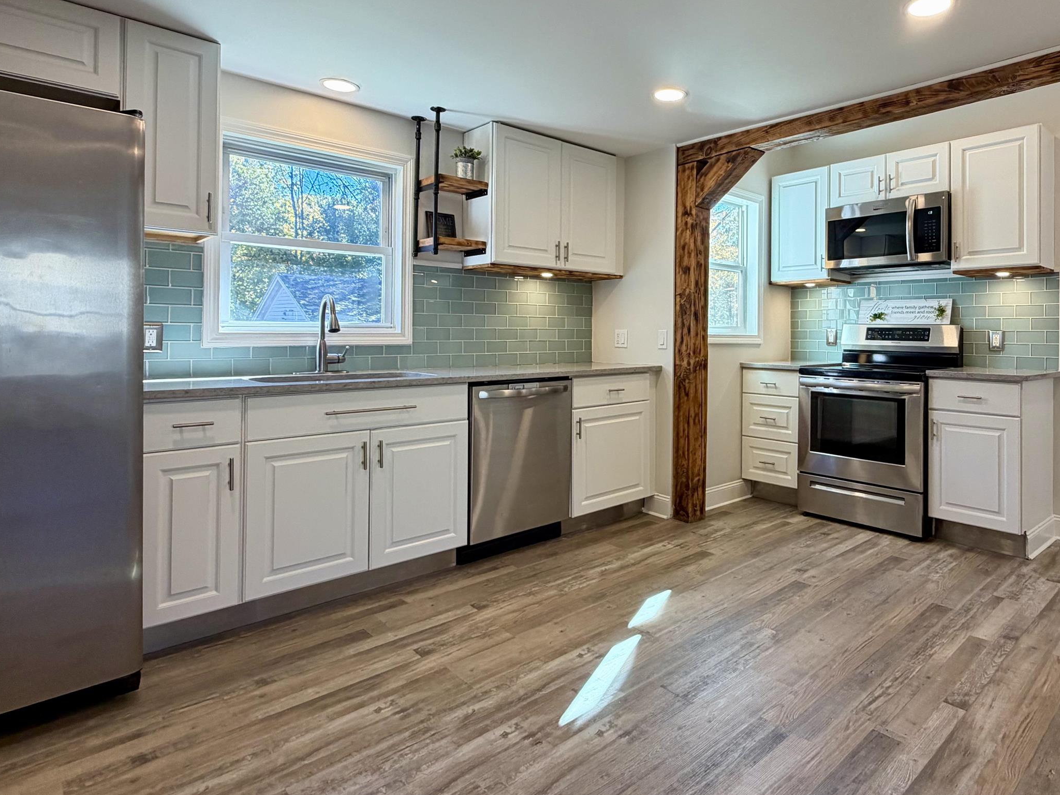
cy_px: 330
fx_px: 643
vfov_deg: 63.0
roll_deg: -0.1
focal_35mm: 21
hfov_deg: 77.9
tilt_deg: -0.2
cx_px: 649
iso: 125
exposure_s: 1/120
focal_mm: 2.22
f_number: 2.2
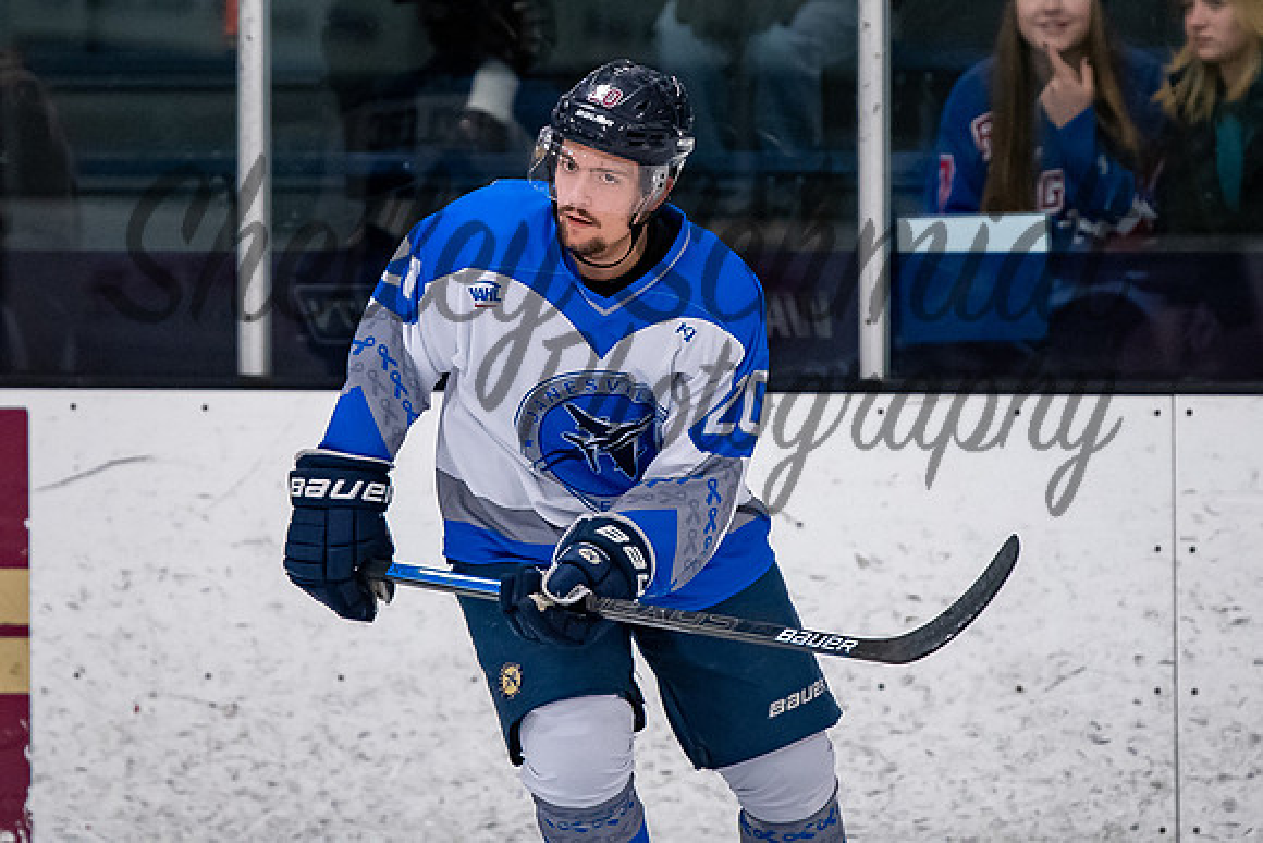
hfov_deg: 4.4
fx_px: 16580
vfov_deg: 2.9
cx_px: 555
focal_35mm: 472
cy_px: 182
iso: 2000
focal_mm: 200
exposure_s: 1/800
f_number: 3.2
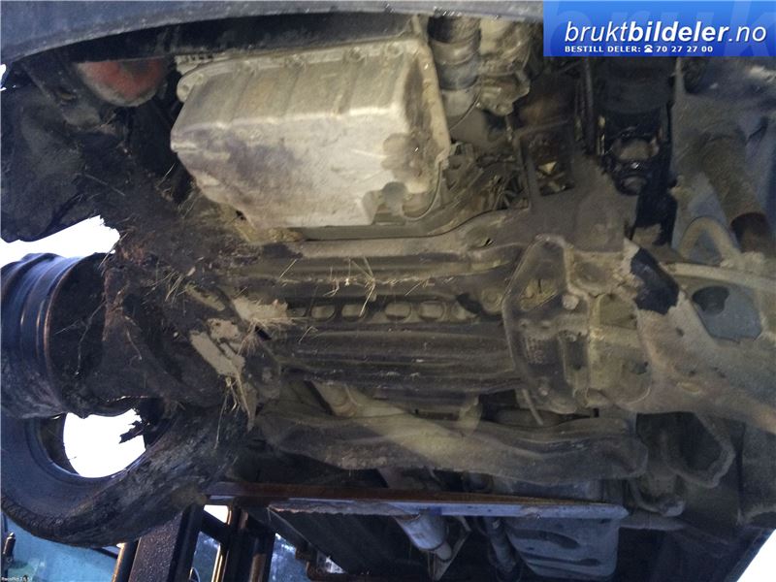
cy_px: 291
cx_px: 388
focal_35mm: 29
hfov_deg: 61.7
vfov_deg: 48.2
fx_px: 650
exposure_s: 1/16
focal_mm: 4.15
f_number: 2.2
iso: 320
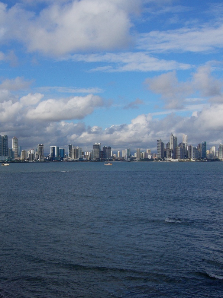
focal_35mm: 47
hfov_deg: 30.5
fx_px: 404
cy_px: 149
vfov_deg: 40.4
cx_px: 62
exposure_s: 1/500
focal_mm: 5.8
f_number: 5.6
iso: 80
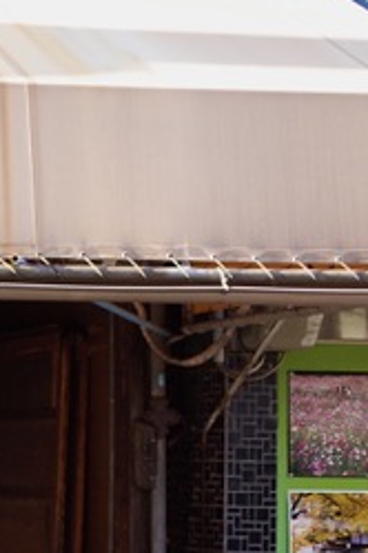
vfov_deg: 16.7
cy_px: 432
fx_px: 1871
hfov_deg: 9.2
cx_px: -706
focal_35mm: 122
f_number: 3.5
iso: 200
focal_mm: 18.3
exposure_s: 1/60
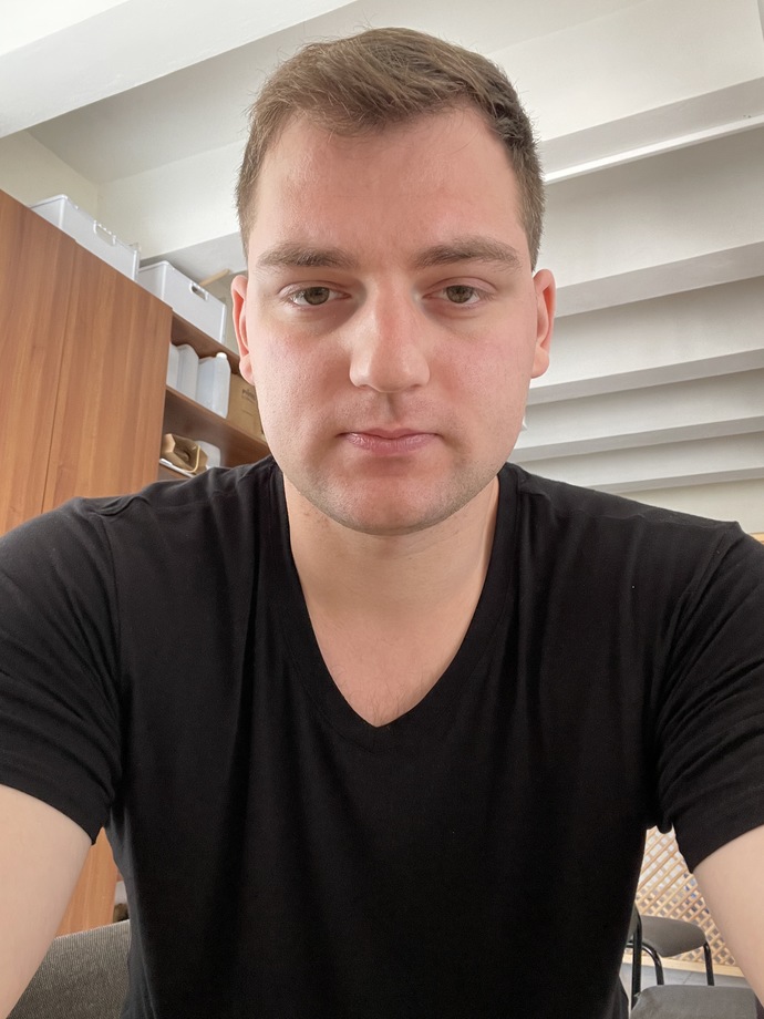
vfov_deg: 60.0
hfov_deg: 46.8
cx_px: 382
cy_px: 510
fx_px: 883
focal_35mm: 30
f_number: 2.2
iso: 320
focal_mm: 2.71
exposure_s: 1/60
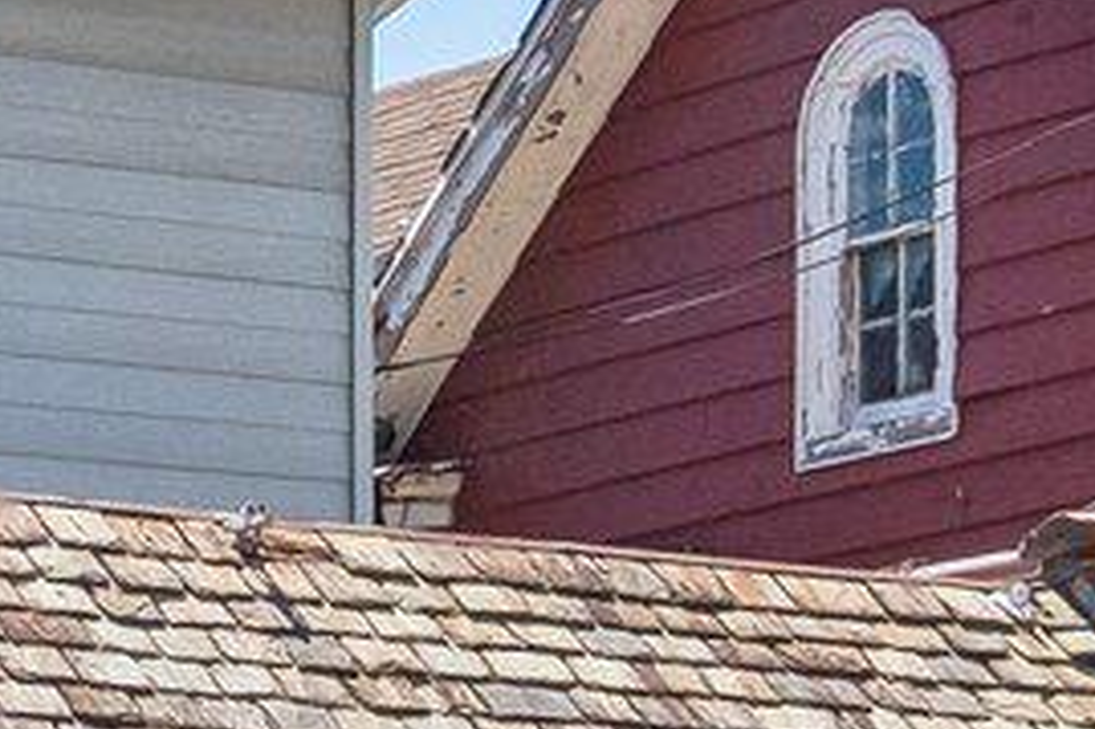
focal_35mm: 251
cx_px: -883
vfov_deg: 5.5
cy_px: 540
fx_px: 7630
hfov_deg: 7.9
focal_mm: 21.9
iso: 250
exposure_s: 1/350
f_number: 8
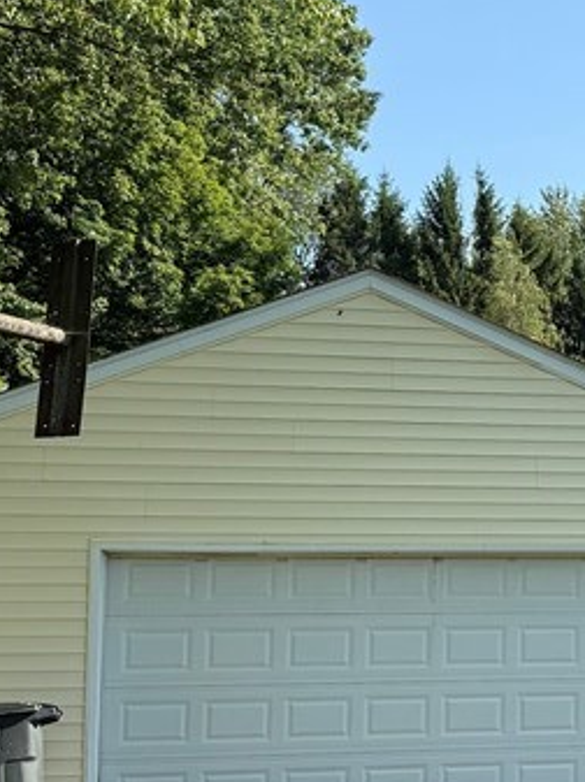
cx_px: 736
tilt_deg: +4.3
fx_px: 1648
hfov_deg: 18.8
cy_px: 469
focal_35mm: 73
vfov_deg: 26.6
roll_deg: -1.5
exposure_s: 1/2703
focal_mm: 6.76
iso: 80
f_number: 1.78
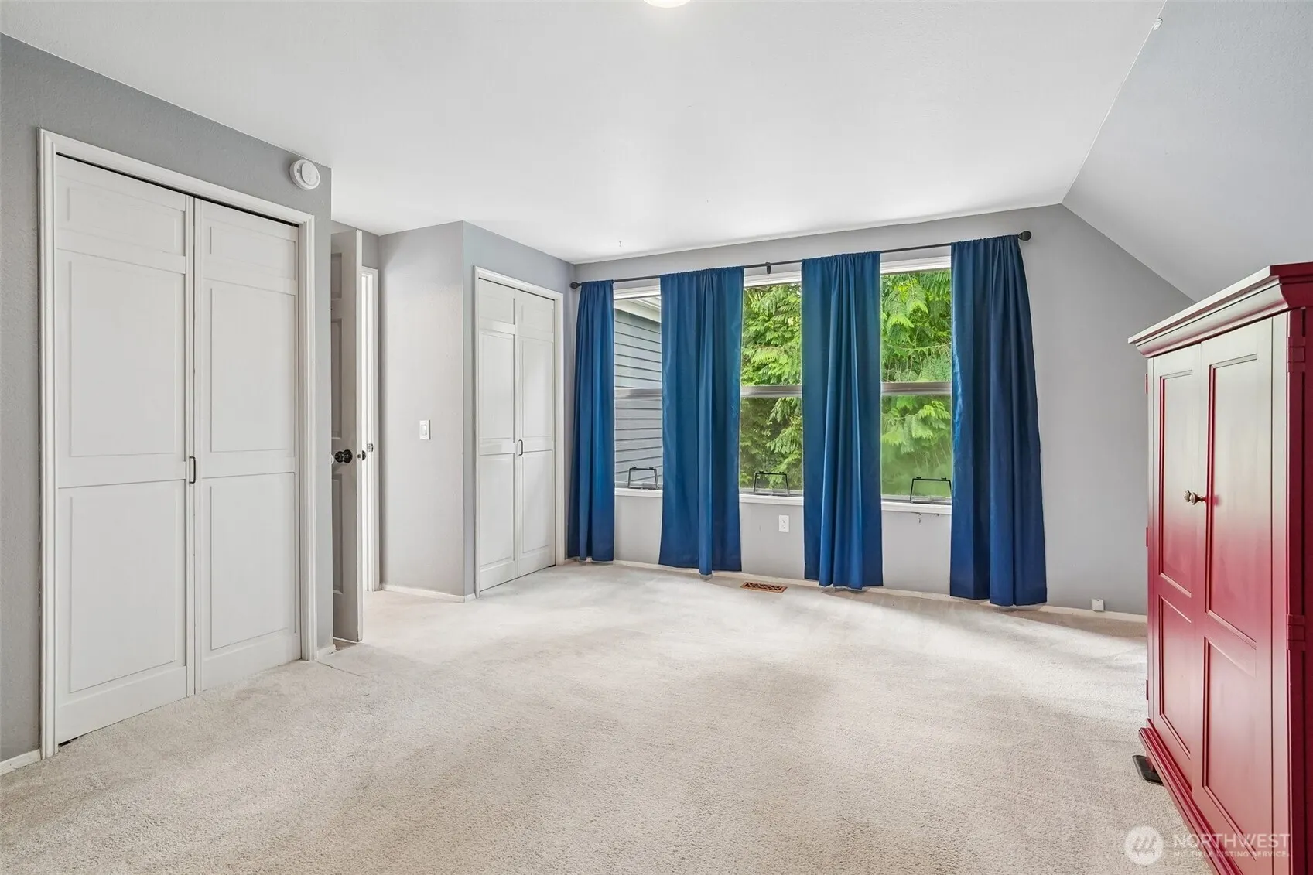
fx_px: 583
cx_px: 656
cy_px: 438
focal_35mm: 16
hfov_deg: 96.7
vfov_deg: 73.7
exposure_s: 1/8
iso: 1600
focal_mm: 16
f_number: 8
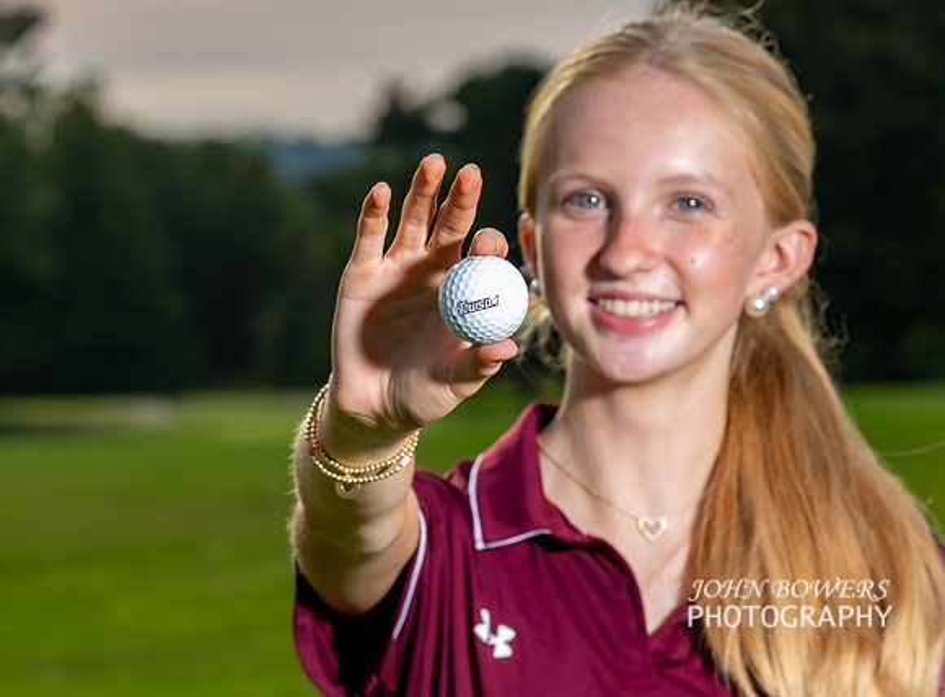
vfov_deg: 7.5
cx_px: 518
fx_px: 5334
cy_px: 323
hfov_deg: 10.1
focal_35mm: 197
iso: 80
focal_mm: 110
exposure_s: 1/160
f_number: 8
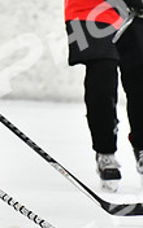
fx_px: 5822
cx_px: -82
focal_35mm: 934
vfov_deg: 2.3
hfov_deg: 1.4
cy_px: 116
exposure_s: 1/1600
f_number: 2.8
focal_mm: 185
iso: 6400
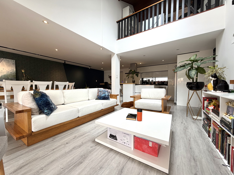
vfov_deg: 85.7
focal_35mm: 14
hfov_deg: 102.1
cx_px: 117
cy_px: 88
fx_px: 95
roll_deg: +0.5
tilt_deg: -1.5
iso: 50
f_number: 2.2
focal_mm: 2.22
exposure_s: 1/121
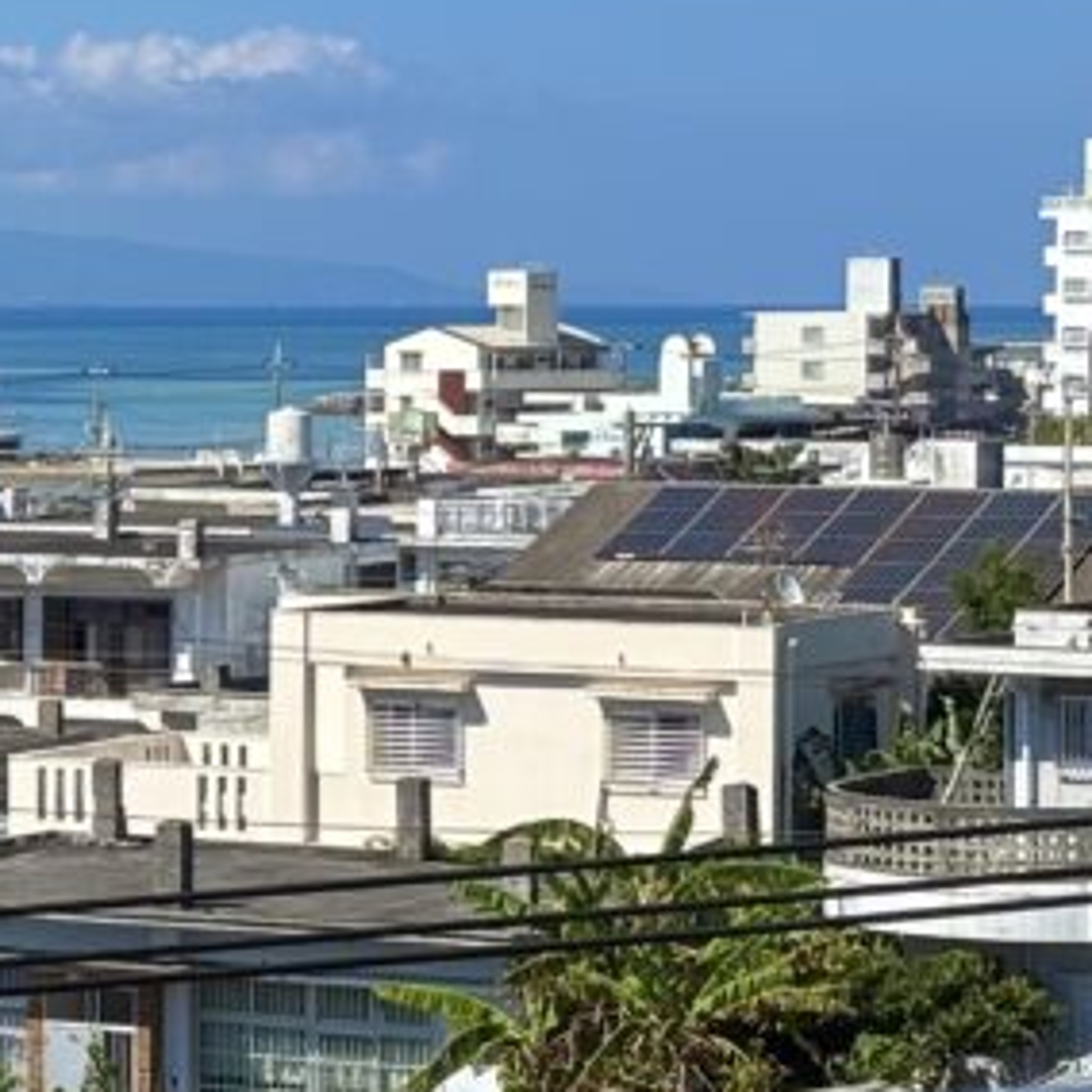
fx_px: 5925
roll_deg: -0.1
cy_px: 446
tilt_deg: -2.0
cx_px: -600
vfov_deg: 10.5
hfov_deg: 10.2
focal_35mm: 166
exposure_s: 1/3311
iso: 40
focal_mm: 5.96
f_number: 1.6
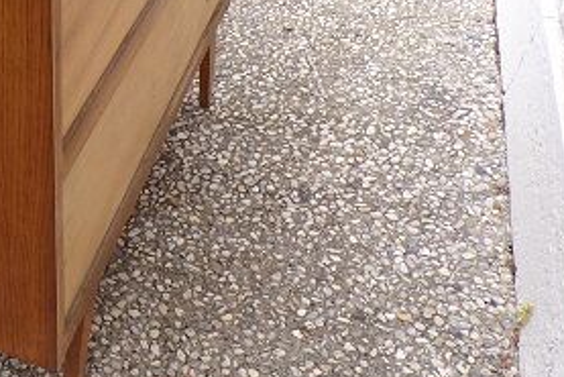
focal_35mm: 54
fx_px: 846
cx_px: -2
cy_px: 75
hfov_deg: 33.6
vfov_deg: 24.7
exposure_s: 1/120
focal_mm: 4.3
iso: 80
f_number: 5.8
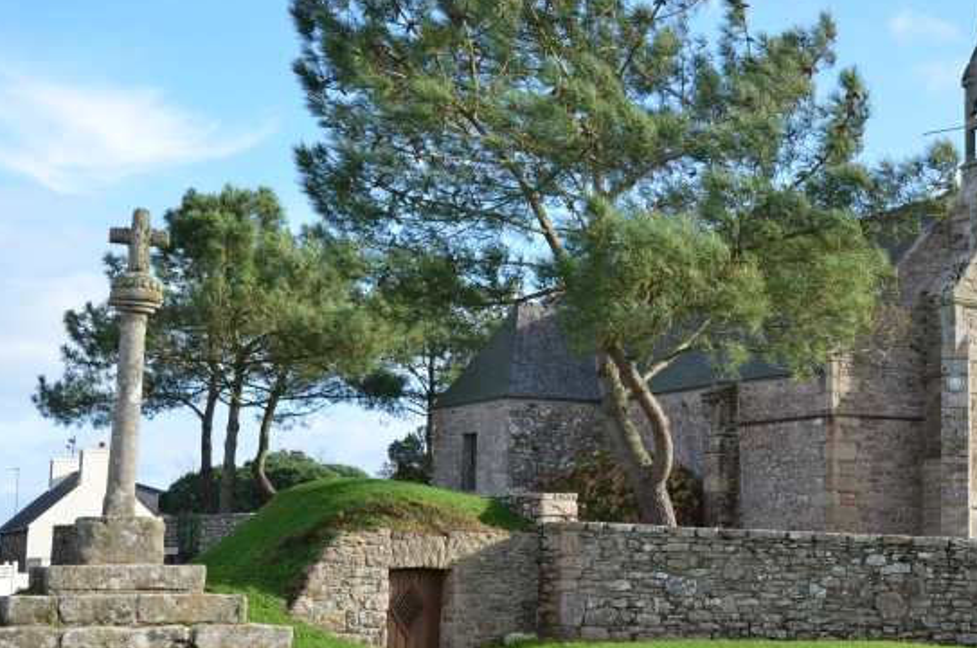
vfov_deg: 20.0
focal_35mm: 68
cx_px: 621
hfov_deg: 29.7
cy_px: 320
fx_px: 1833
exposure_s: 1/250
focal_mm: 35
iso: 160
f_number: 8
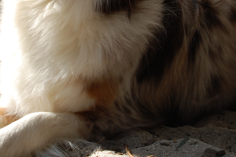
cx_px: 73
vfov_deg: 7.0
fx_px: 1272
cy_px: -13
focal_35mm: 194
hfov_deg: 10.6
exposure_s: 1/250
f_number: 8
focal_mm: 55
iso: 200
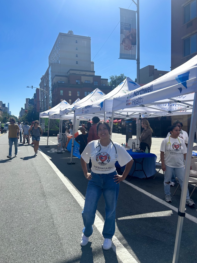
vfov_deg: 65.3
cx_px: 100
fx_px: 205
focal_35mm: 27
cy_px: 129
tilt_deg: -1.4
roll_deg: +0.3
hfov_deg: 51.4
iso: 50
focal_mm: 5.7
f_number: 1.5
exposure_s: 1/5587
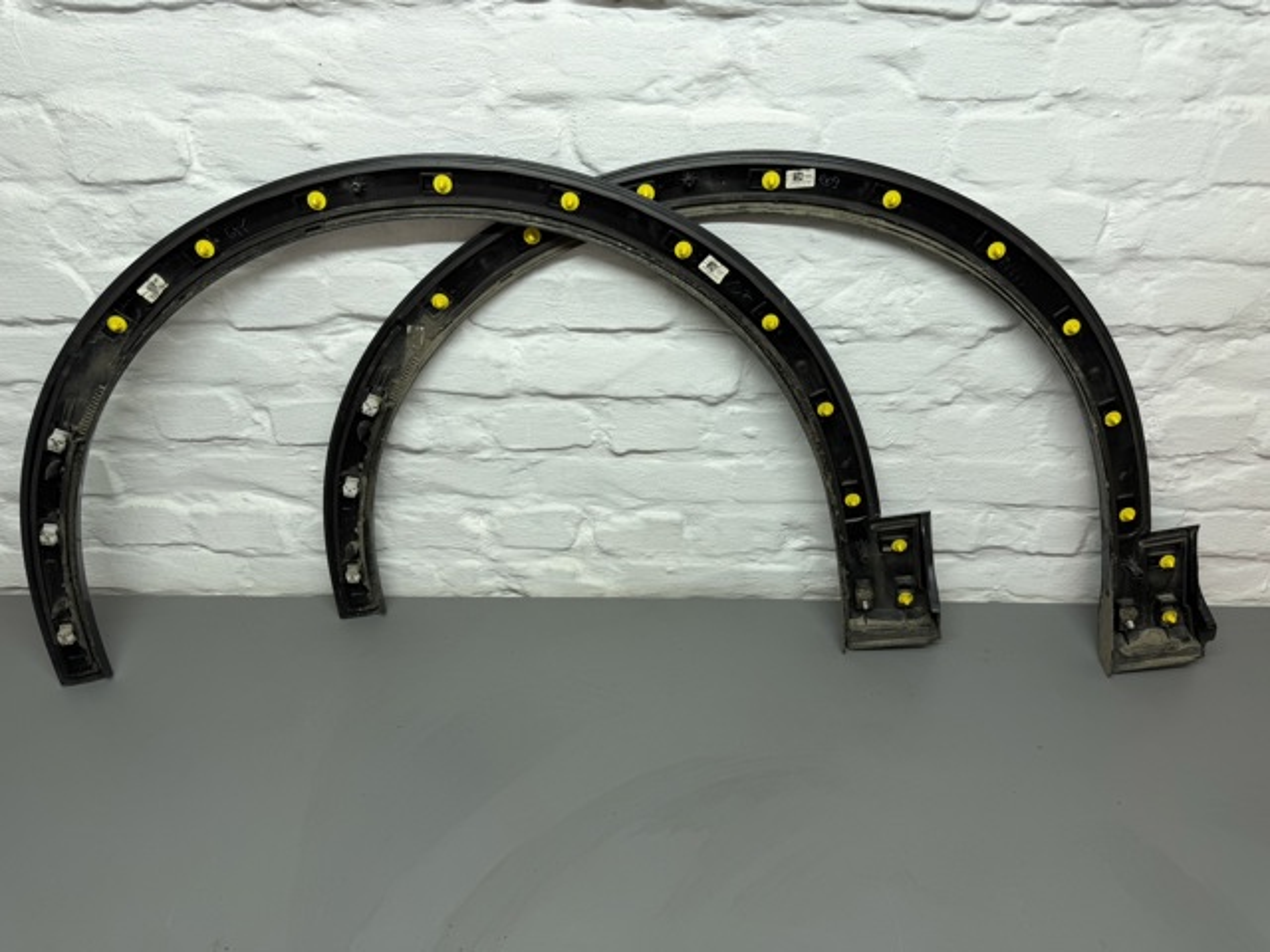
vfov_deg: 56.8
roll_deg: +0.7
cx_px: 635
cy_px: 476
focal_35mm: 24
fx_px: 881
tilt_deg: -34.8
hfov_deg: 71.6
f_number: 1.78
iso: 64
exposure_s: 1/200
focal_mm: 6.76
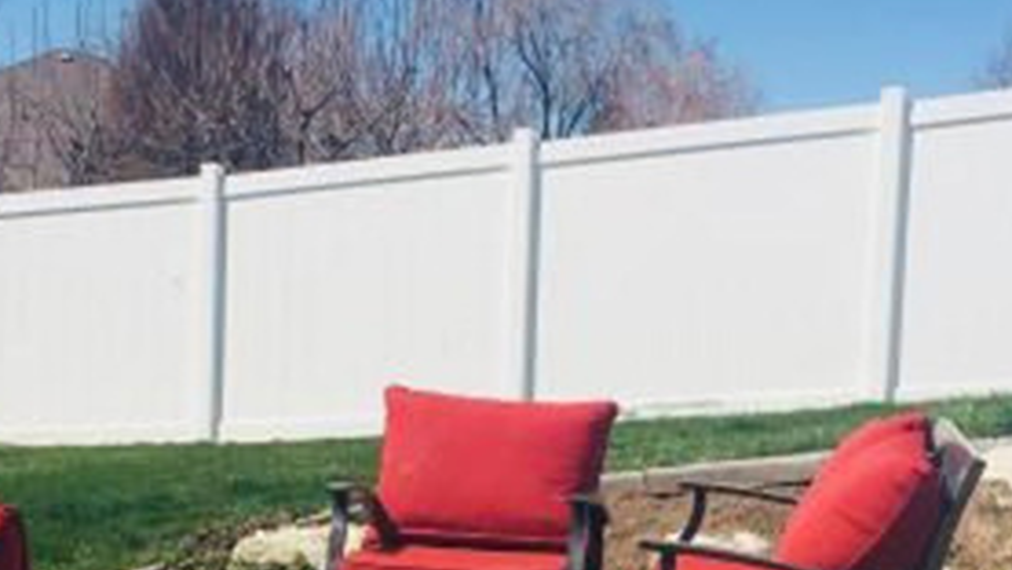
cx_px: 354
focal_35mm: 73
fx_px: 1959
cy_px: 504
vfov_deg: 16.4
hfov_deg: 28.8
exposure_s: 1/3968
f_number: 2.2
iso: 32
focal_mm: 4.15
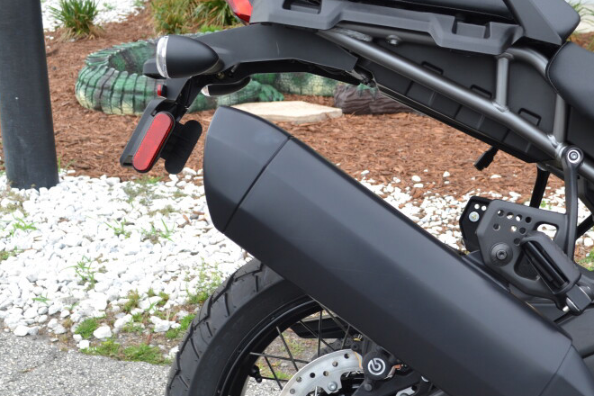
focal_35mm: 60
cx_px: 406
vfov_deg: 22.5
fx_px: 990
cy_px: 273
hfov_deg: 33.1
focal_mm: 22
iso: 200
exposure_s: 1/125
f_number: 5.6
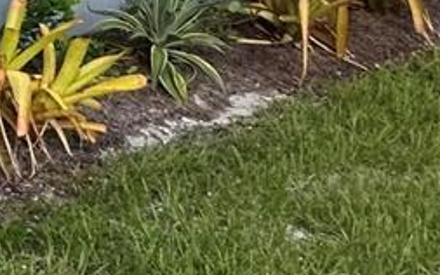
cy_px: -75
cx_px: -577
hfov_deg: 14.9
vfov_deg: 13.4
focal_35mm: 94
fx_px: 1127
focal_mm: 2.22
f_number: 2.2
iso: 100
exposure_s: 1/120
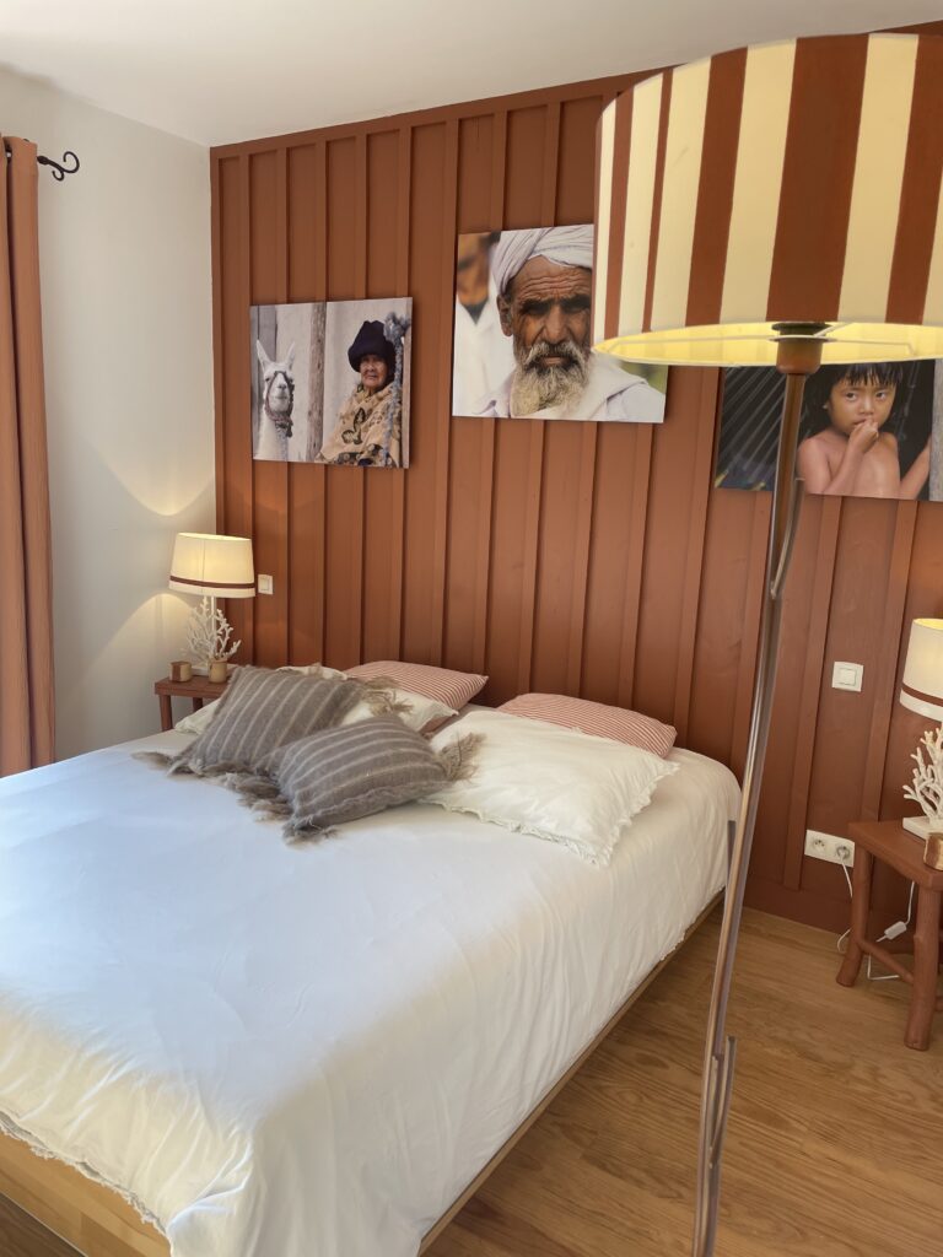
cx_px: 472
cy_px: 628
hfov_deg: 53.1
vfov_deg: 67.3
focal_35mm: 26
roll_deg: -2.4
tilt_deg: -9.1
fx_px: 944
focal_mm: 4.2
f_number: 1.6
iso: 32
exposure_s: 1/128
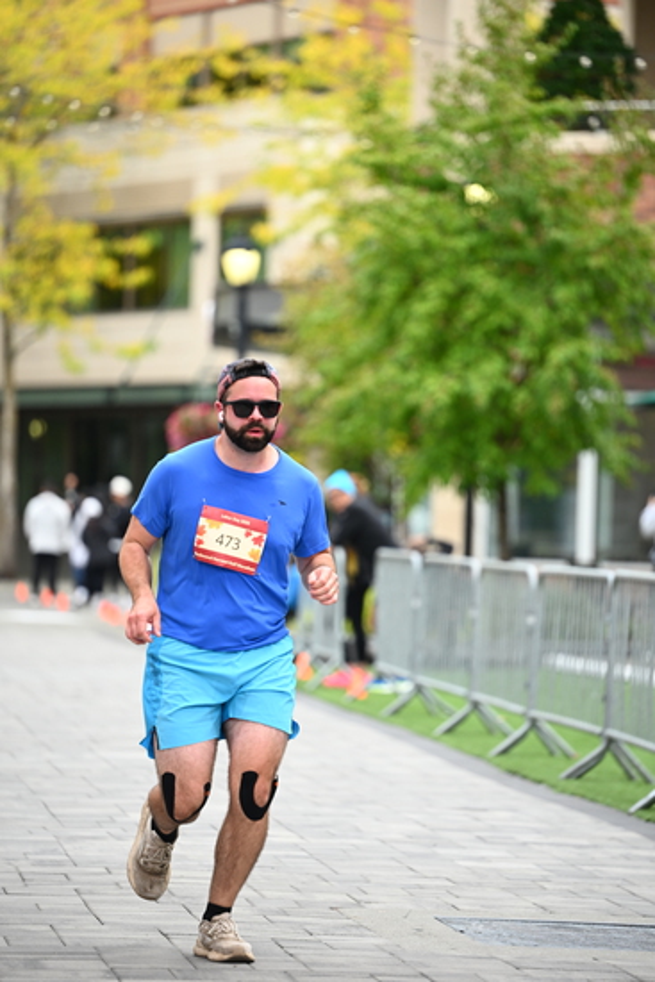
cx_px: 328
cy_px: 491
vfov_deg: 12.1
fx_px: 4636
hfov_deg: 8.1
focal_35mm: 170
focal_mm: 170
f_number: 2.8
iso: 640
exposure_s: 1/1600
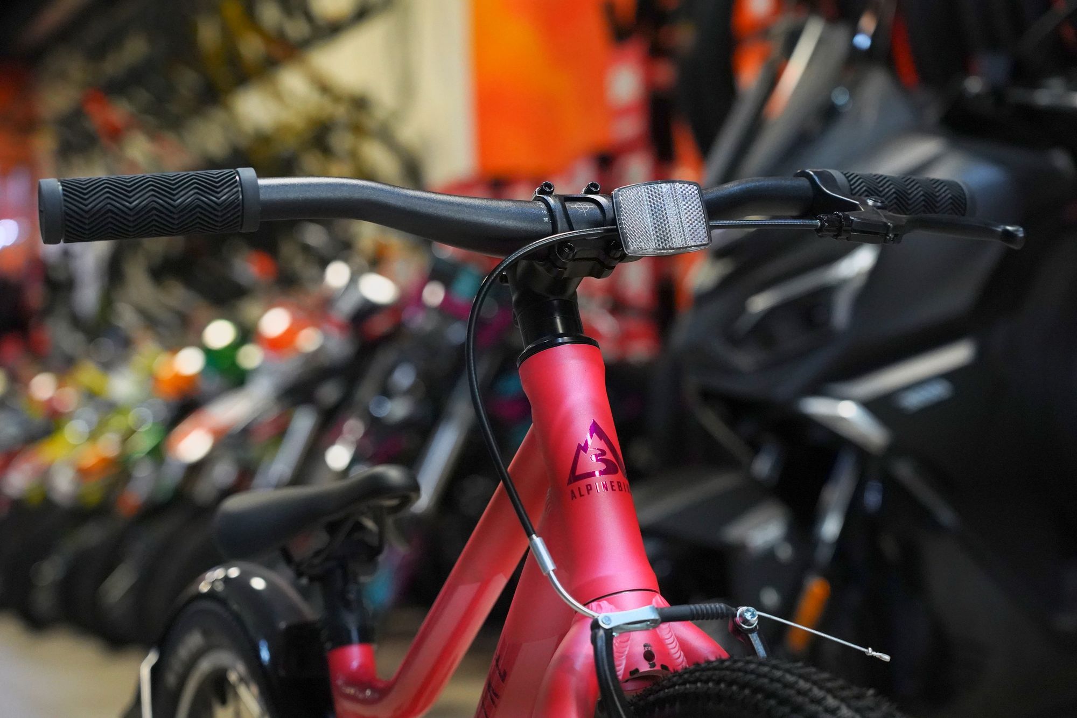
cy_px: 359
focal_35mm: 74
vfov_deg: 18.4
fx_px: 2213
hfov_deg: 27.3
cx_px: 538
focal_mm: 74
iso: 6400
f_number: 5
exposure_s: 1/200
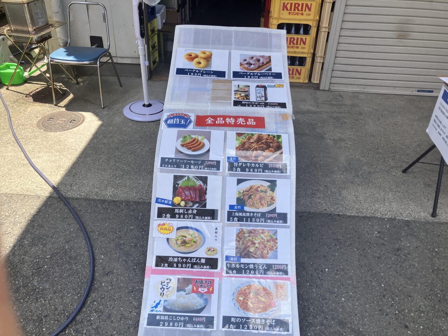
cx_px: 224
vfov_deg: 49.7
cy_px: 168
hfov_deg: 63.4
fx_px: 362
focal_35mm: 28
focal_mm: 3.99
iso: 32
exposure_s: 1/783
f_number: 1.8
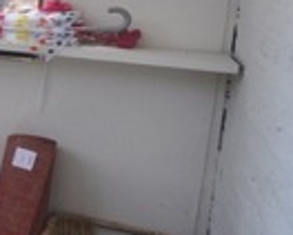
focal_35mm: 68
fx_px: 591
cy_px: 3
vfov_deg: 21.8
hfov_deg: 15.1
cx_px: -415
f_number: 6.3
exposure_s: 1/160
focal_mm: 10
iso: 200
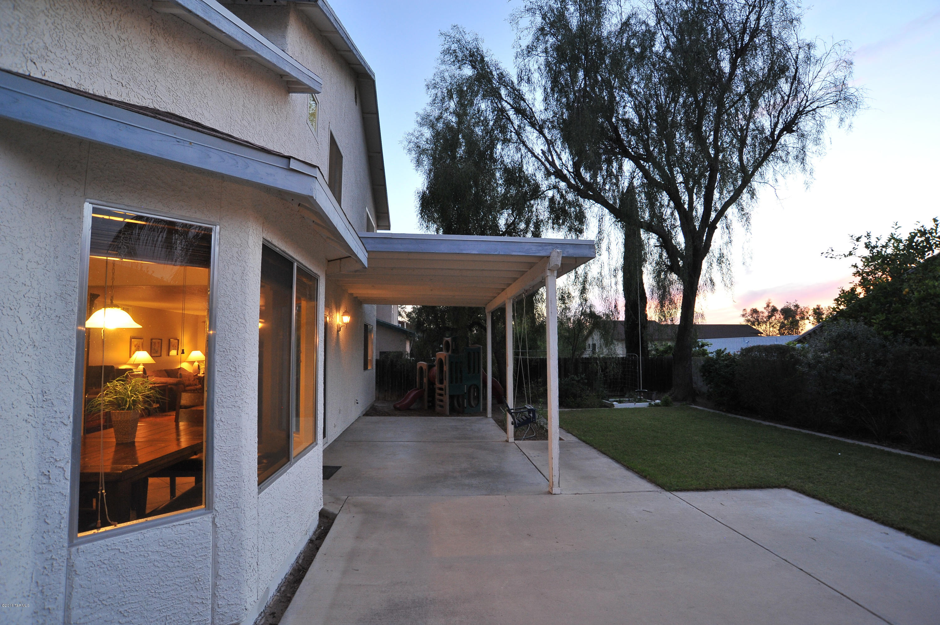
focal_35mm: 18
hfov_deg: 90.0
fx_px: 470
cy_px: 312
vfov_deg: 67.3
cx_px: 470
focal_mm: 18
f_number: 7.1
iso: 1250
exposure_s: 1/25
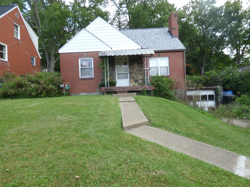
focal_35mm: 21
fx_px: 152
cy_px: 95
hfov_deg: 79.0
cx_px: 123
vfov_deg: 63.4
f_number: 2.8
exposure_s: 1/320
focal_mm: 3.58
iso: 100
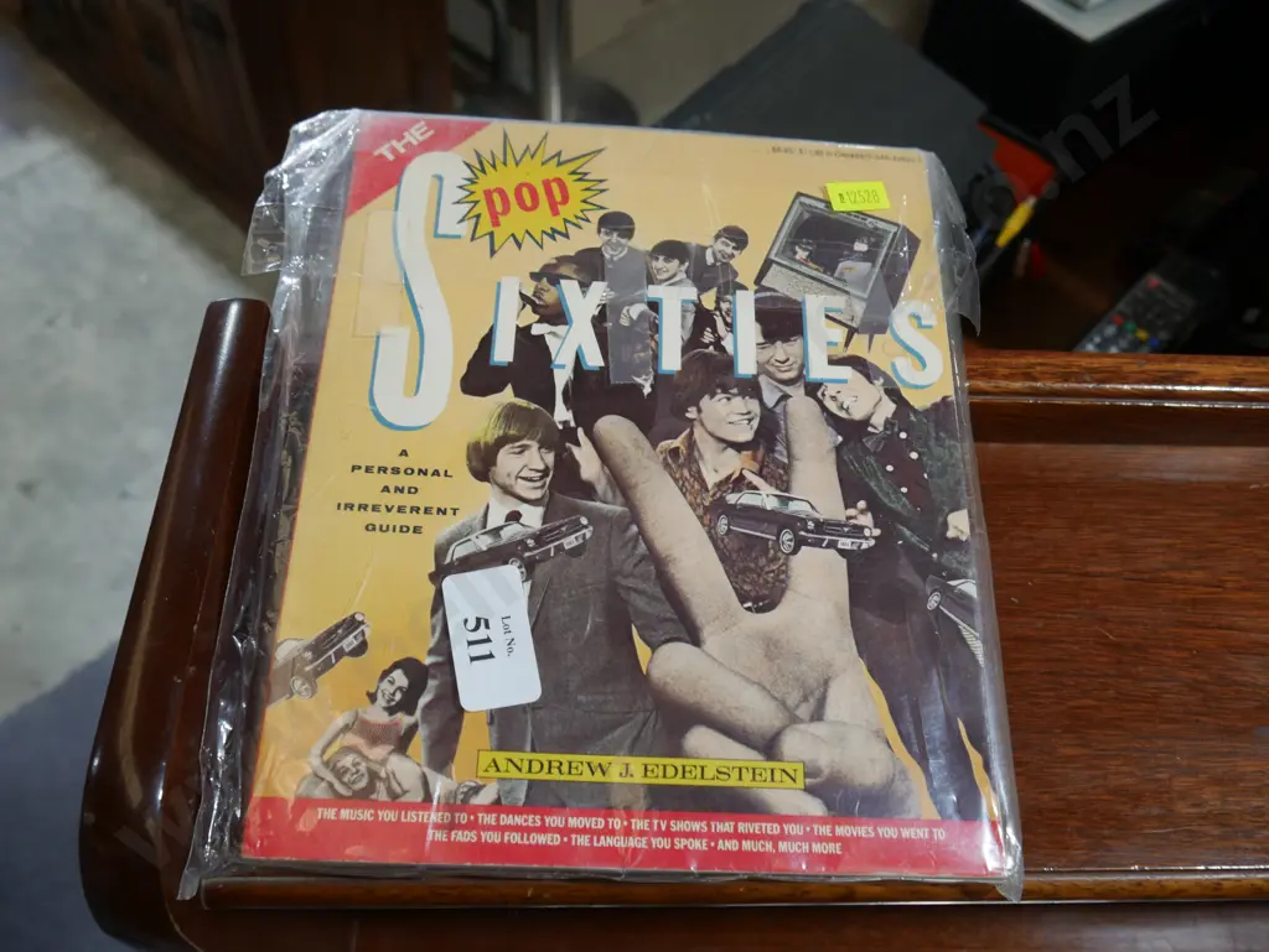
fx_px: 1027
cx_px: 634
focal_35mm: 28
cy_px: 476
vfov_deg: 49.8
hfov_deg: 63.4
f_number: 4.5
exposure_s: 1/60
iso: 250
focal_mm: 14
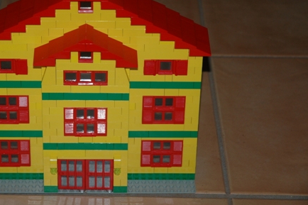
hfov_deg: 14.9
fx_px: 1172
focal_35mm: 137
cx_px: 84
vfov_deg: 10.0
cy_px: 55
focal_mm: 62
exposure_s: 1/60
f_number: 4.5
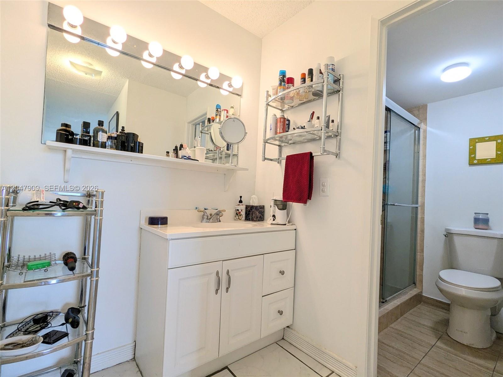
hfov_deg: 94.5
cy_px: 188
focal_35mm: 16
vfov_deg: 78.1
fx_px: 232
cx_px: 252
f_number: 2.2
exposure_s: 1/60
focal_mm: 2.35
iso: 115
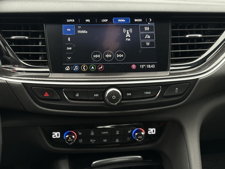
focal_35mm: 53
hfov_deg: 36.2
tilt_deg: -22.9
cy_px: 84
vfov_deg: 27.5
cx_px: 114
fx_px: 345
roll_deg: -0.1
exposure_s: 1/153
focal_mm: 5.96
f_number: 1.6
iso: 80
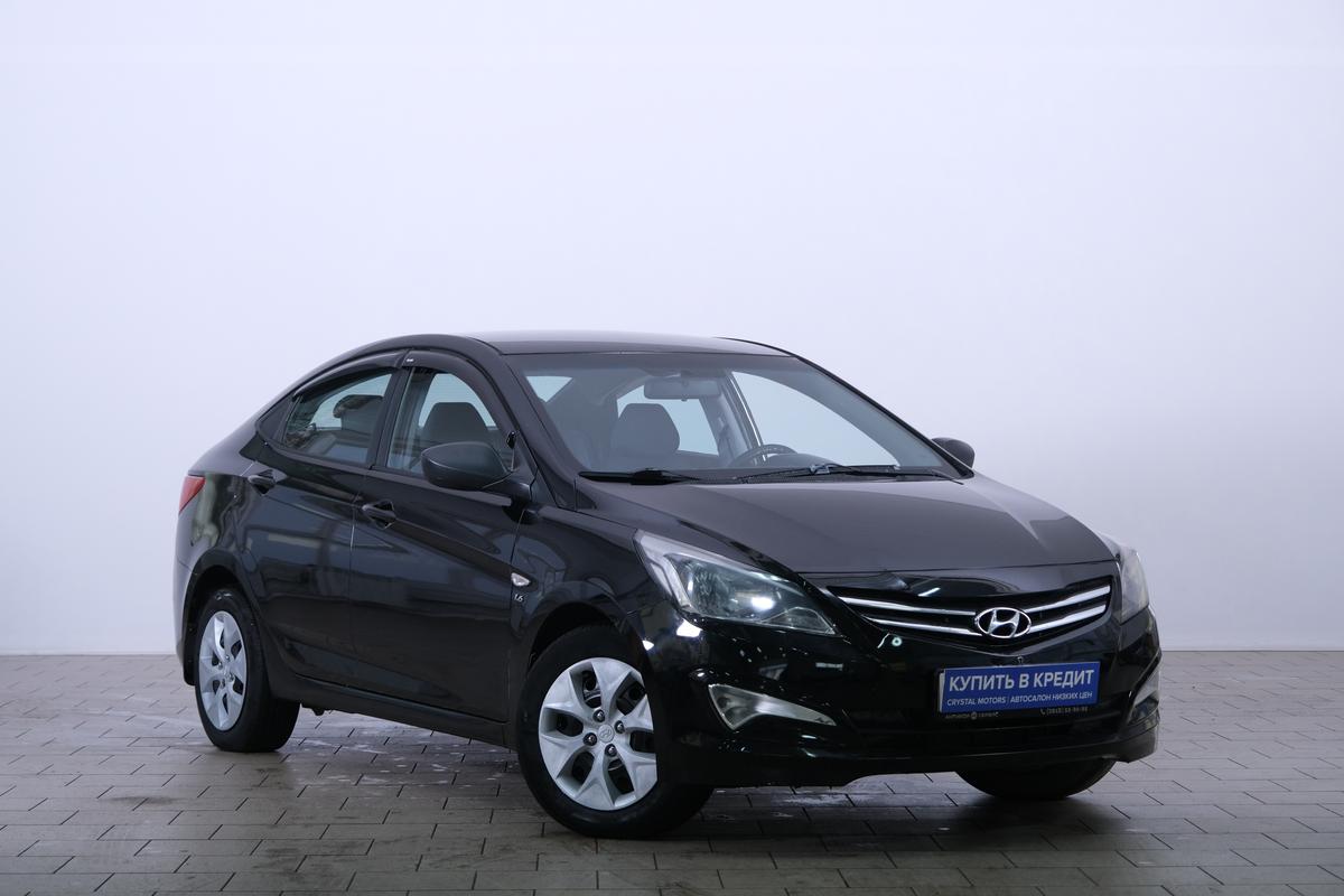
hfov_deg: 28.8
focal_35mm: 70
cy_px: 448
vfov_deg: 19.5
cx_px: 672
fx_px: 2613
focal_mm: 46.6
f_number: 4
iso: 800
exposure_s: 1/180
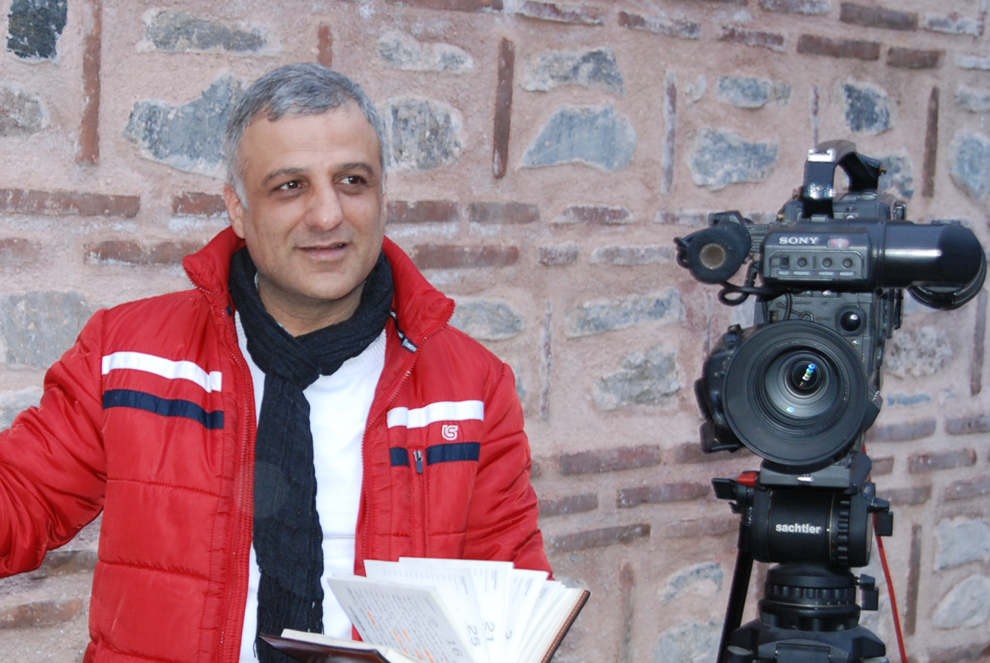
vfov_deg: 18.0
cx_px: 321
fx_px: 2085
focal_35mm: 76
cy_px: 427
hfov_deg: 26.5
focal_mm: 35
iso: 400
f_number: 4
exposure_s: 1/60
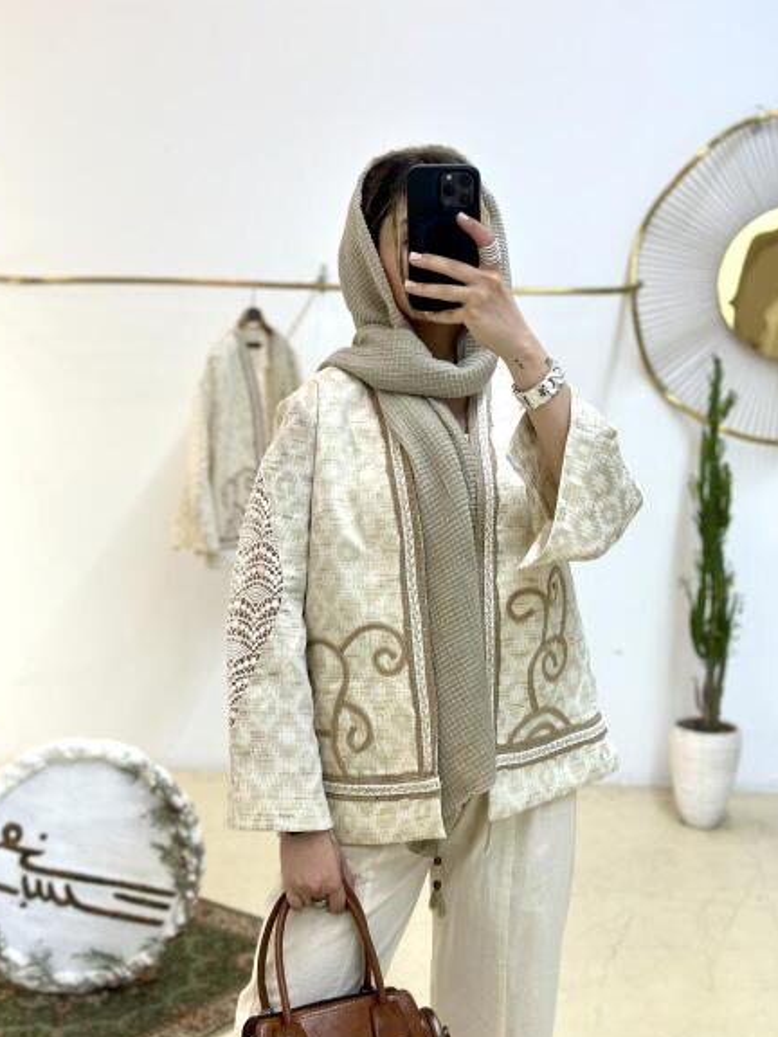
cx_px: 382
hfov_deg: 29.1
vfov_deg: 38.2
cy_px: 506
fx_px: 1498
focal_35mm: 50
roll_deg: -1.5
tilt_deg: -14.6
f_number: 1.78
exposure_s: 1/128
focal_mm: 6.86
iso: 64
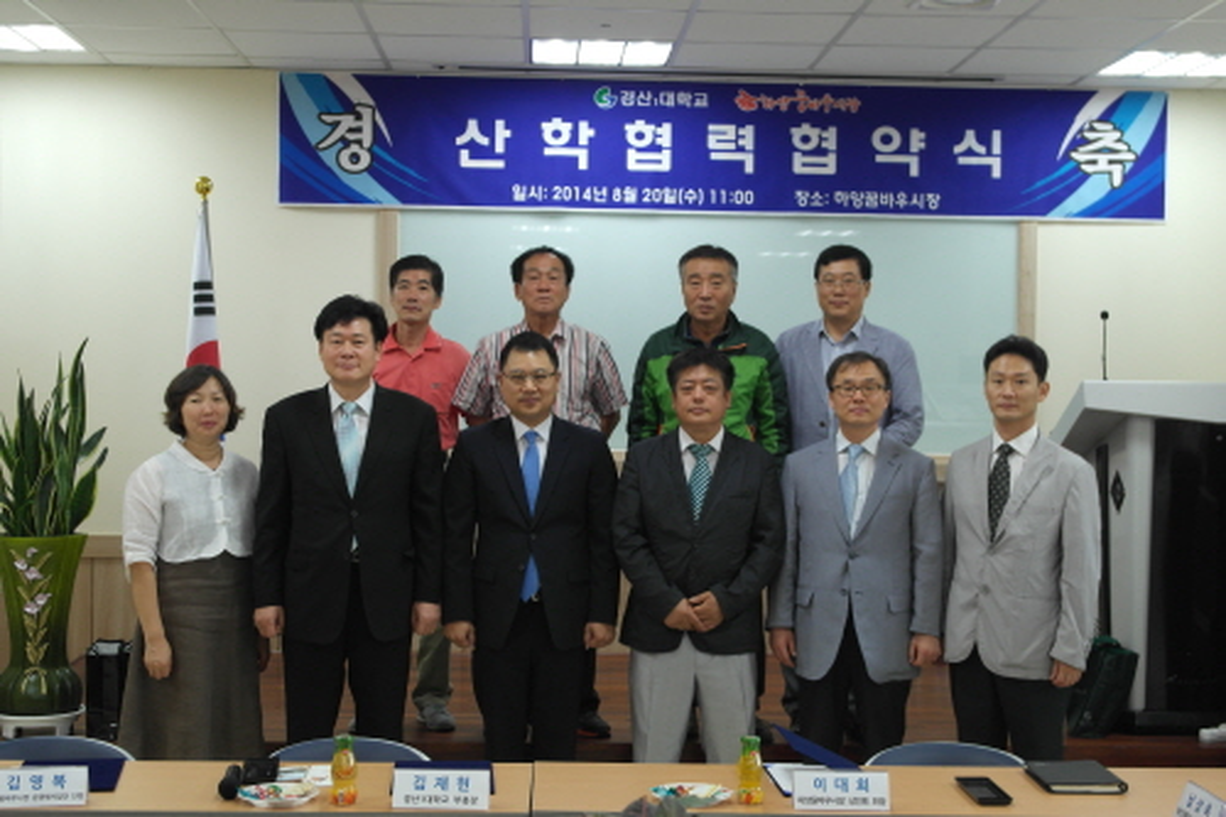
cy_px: 408
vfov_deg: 25.5
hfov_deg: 37.5
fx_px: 1804
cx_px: 613
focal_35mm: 53
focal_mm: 35
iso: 400
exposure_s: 1/80
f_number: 4.5
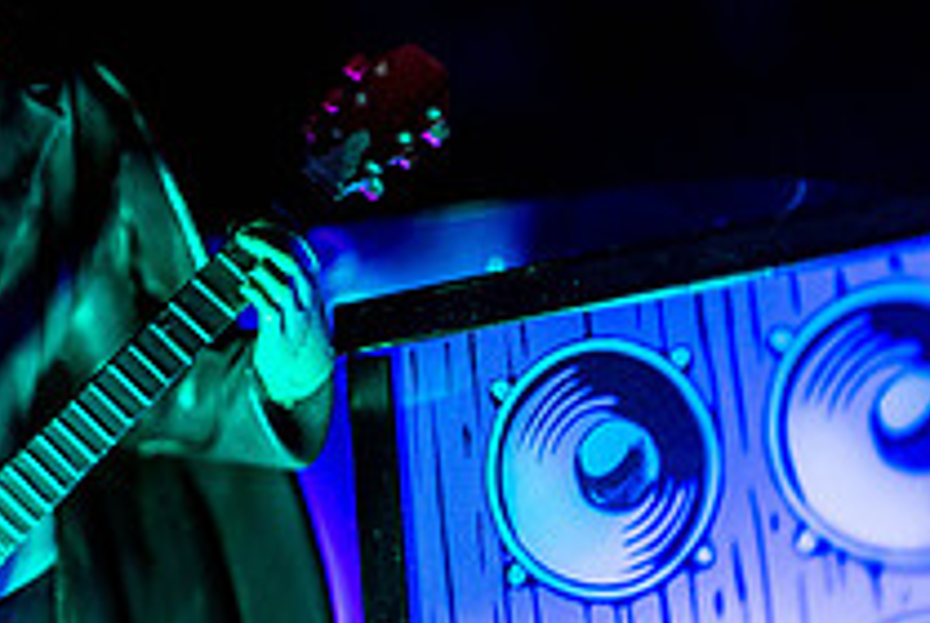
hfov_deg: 19.9
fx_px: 2509
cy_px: 109
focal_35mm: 97
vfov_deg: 14.1
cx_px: -147
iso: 200
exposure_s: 1/320
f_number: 1.4
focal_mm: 35
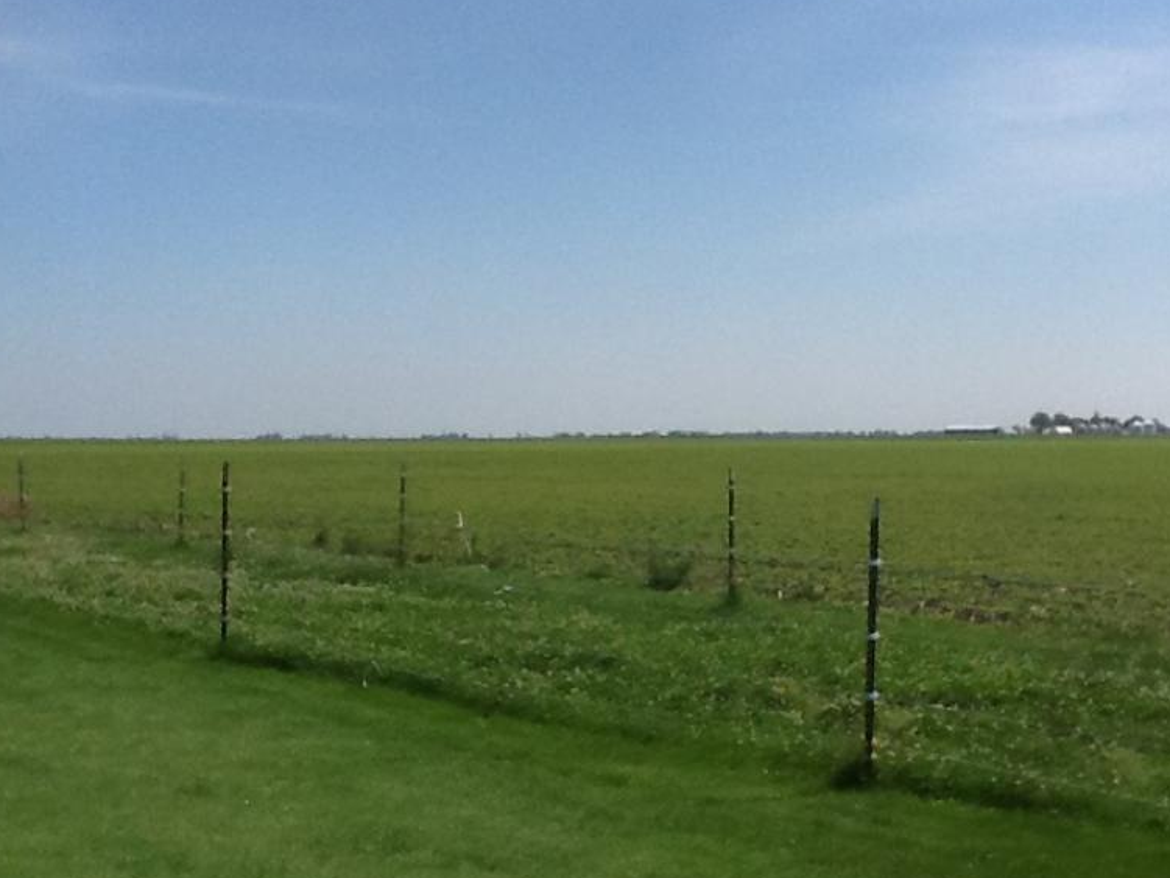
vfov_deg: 24.4
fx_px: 2029
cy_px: 427
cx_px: 681
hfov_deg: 32.1
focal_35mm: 60
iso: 40
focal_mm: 2.03
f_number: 2.4
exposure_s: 1/2976
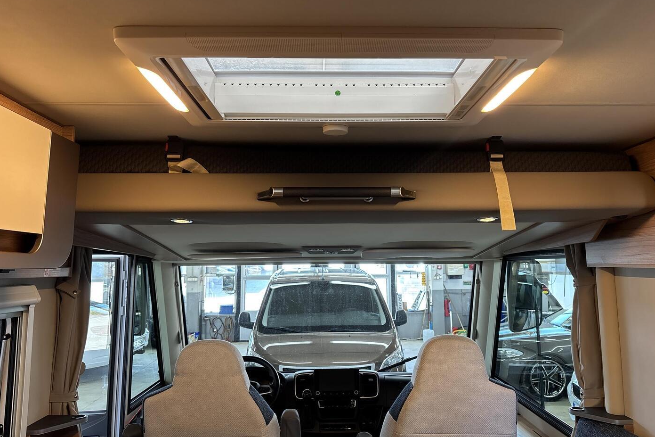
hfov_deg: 65.5
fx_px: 509
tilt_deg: +6.6
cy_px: 188
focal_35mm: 28
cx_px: 338
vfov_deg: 46.3
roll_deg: +0.3
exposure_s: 1/50
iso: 100
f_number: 1.6
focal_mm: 5.96
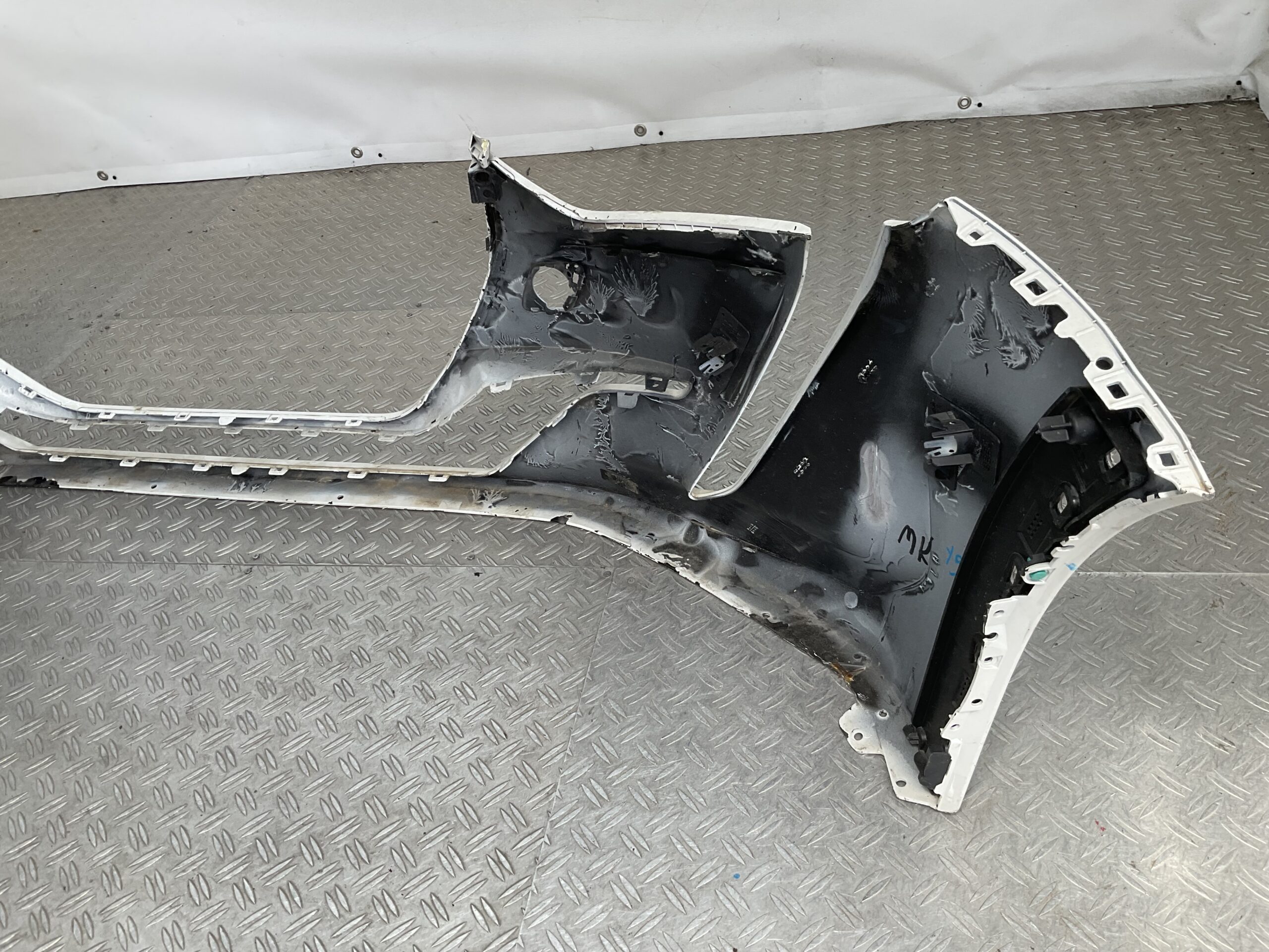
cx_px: 634
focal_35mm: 29
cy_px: 476
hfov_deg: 61.7
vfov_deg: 48.2
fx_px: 1063
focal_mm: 3
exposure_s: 1/216
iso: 16
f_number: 1.8
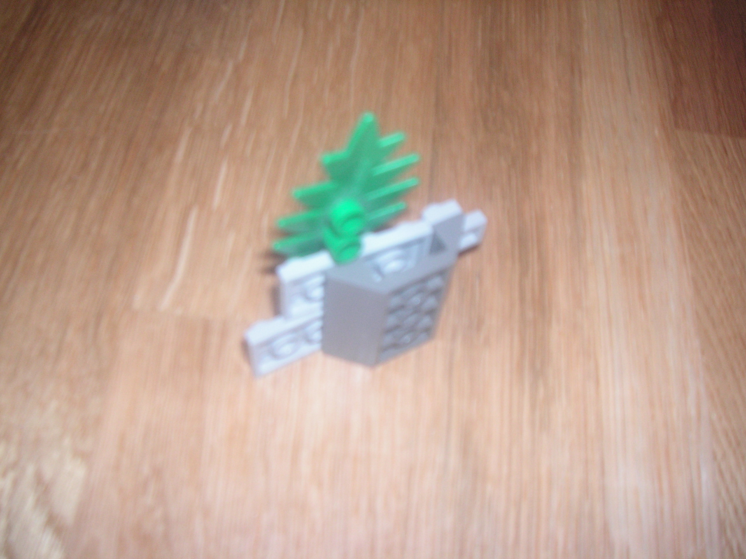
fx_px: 819
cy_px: 280
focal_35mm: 38
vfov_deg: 37.7
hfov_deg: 49.0
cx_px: 373
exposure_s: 1/45
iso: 160
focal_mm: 6.3
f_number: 3.3
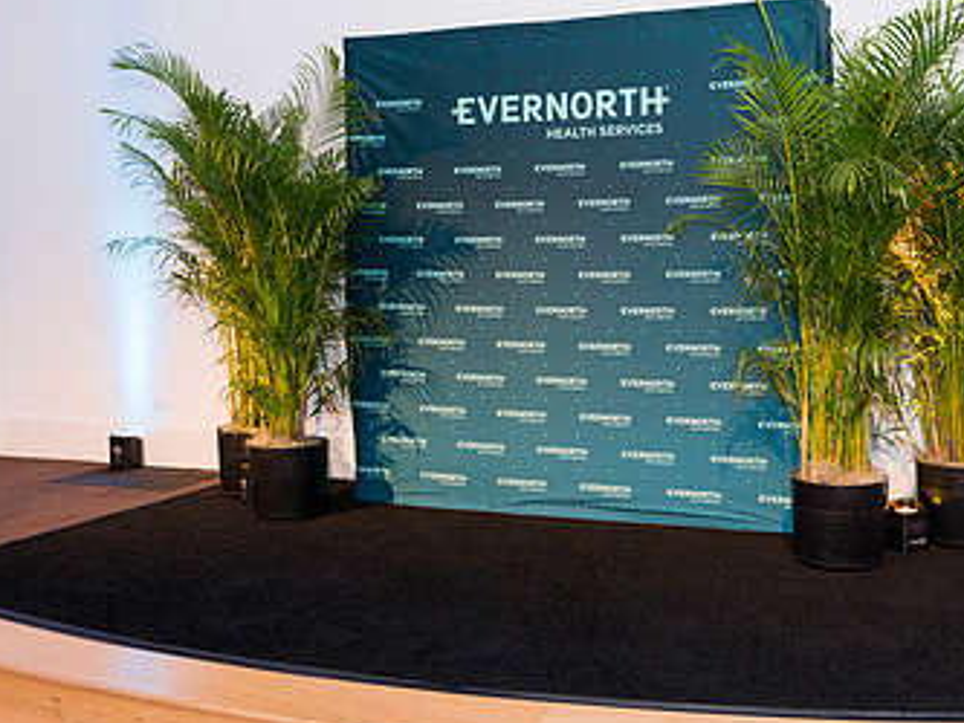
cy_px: 304
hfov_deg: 46.5
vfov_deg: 35.9
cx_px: 576
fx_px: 1114
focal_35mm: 40
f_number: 4.5
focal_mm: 23
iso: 720
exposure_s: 1/80
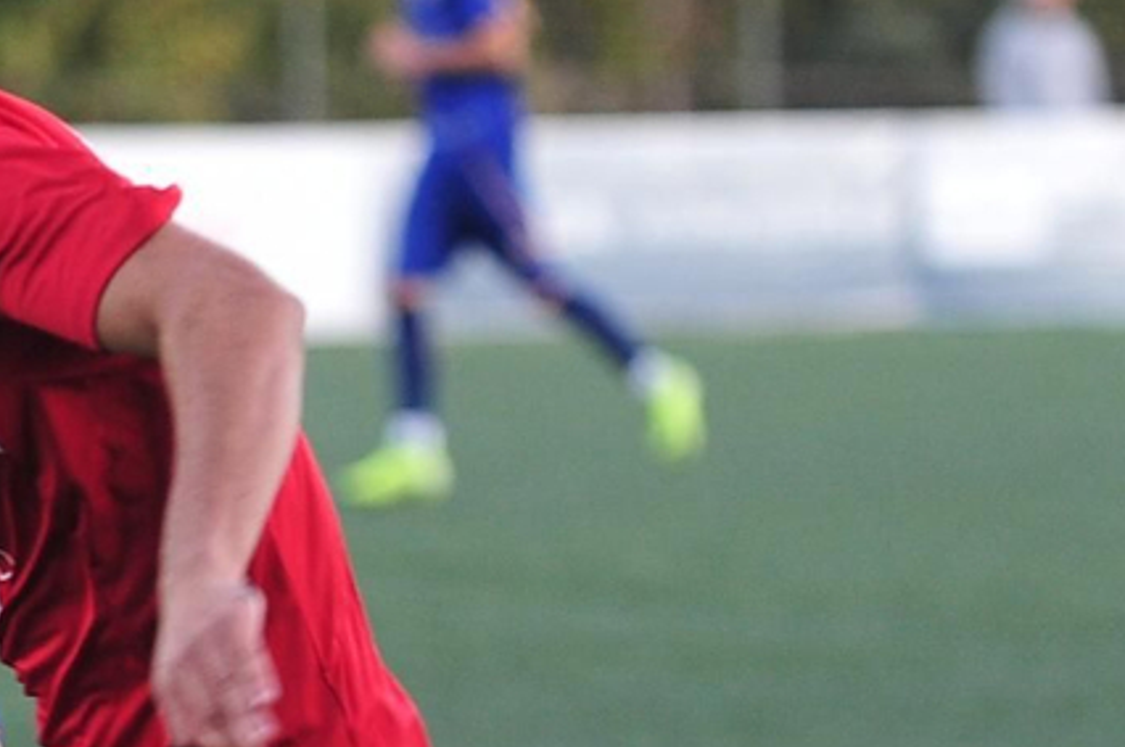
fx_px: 14077
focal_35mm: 451
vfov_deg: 3.0
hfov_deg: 4.6
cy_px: 1049
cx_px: 106
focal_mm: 120
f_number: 2.8
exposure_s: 1/400
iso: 1000
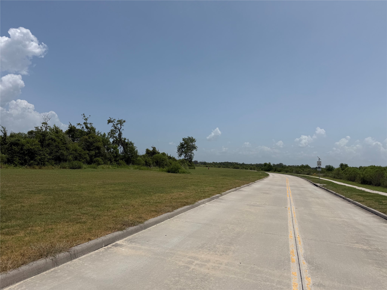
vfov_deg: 56.8
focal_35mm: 24
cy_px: 145
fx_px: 268
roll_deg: -2.5
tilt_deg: +3.5
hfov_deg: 71.6
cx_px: 194
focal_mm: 6.76
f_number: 1.78
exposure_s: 1/11905
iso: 80
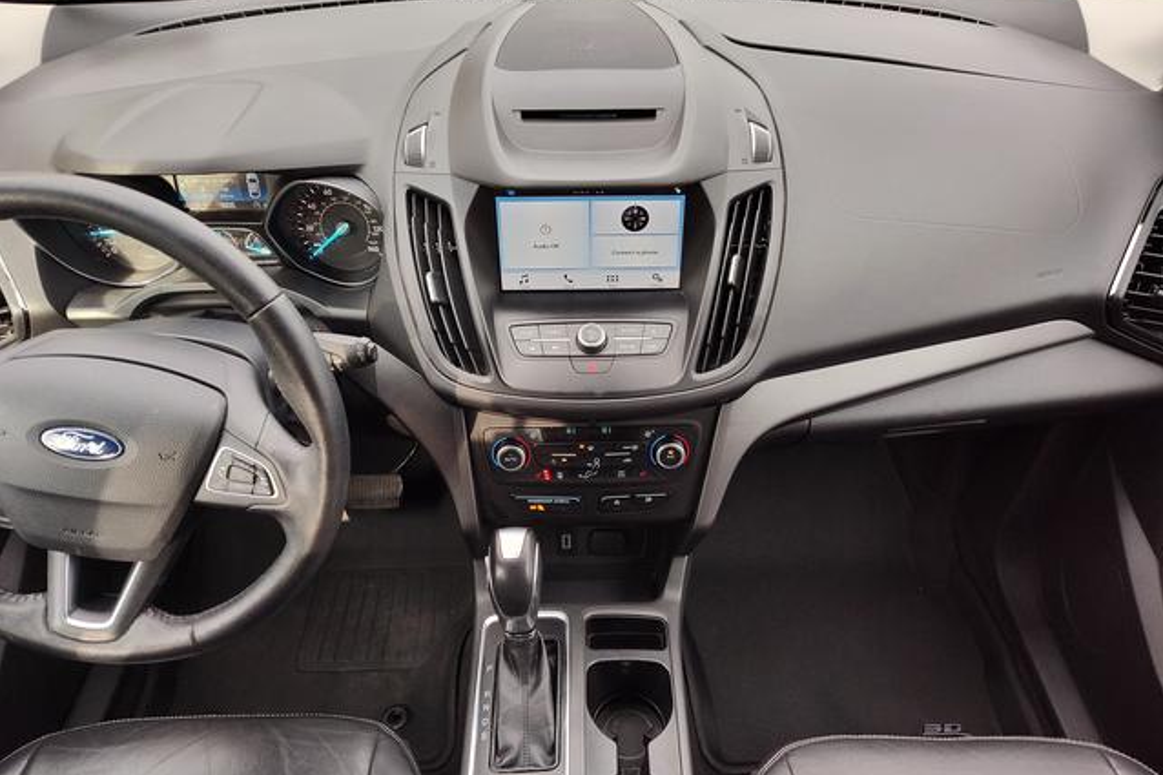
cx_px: 582
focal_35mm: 24
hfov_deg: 73.8
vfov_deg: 53.1
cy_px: 412
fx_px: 775
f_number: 1.88
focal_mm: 5.56
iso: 112
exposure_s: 1/120
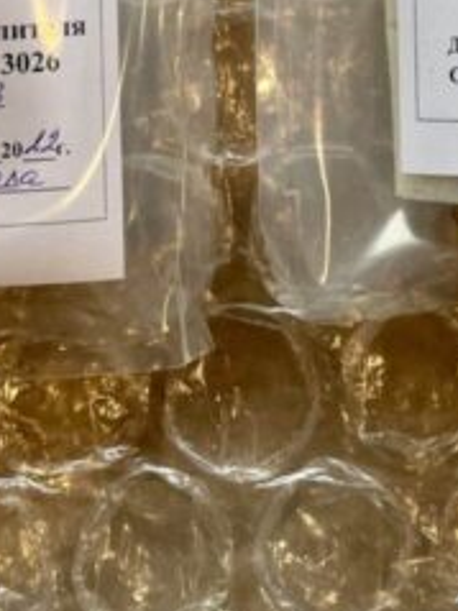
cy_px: -230
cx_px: 281
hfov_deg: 16.9
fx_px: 1536
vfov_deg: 20.2
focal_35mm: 87
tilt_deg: -87.5
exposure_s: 1/121
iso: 64
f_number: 1.6
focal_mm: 4.2
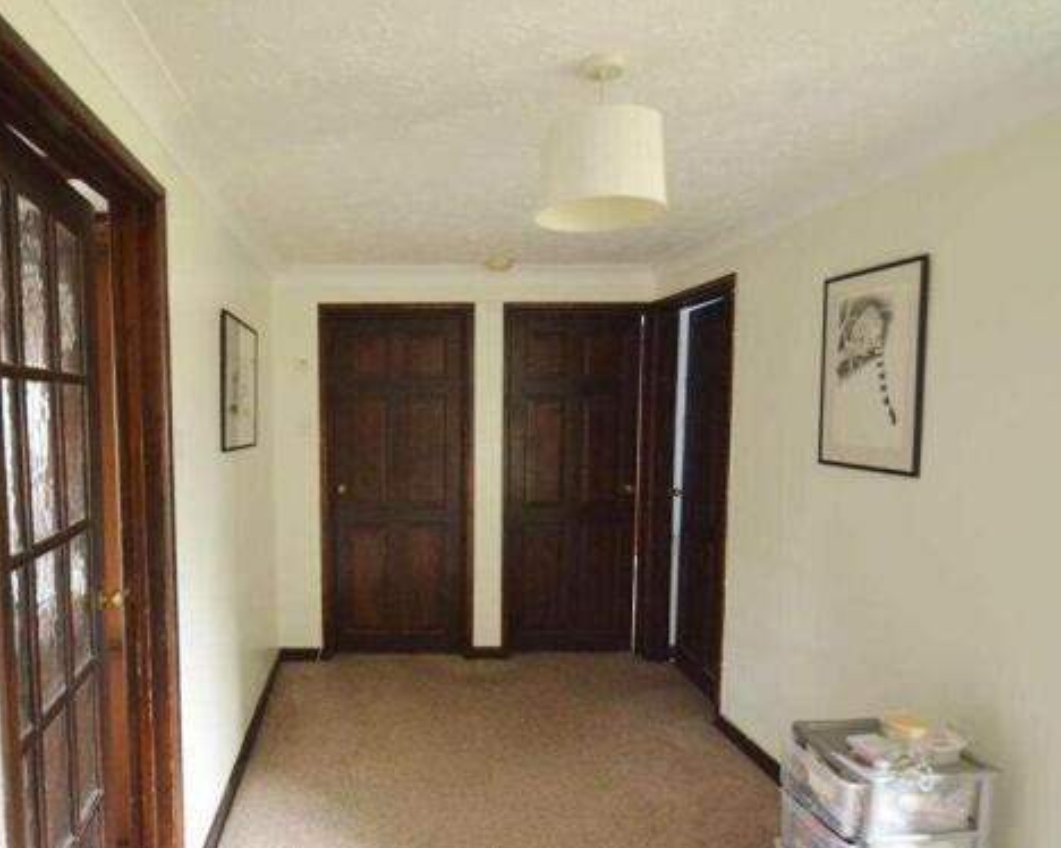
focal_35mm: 22
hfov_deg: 73.7
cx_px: 358
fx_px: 680
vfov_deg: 63.9
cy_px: 449
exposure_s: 1/60
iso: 3200
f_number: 4
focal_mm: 11
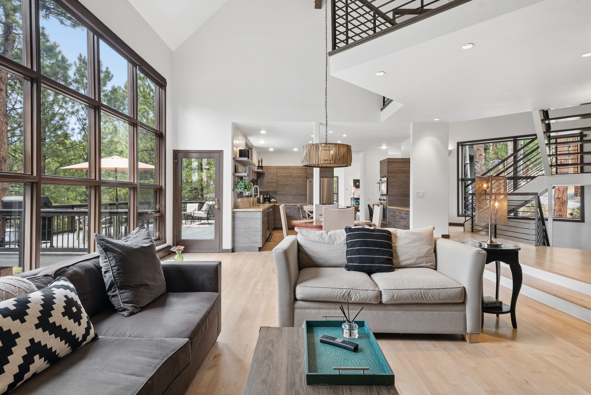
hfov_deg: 83.9
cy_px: 198
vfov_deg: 62.0
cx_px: 296
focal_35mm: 20
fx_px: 328
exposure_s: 1/50
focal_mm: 20
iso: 800
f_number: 9
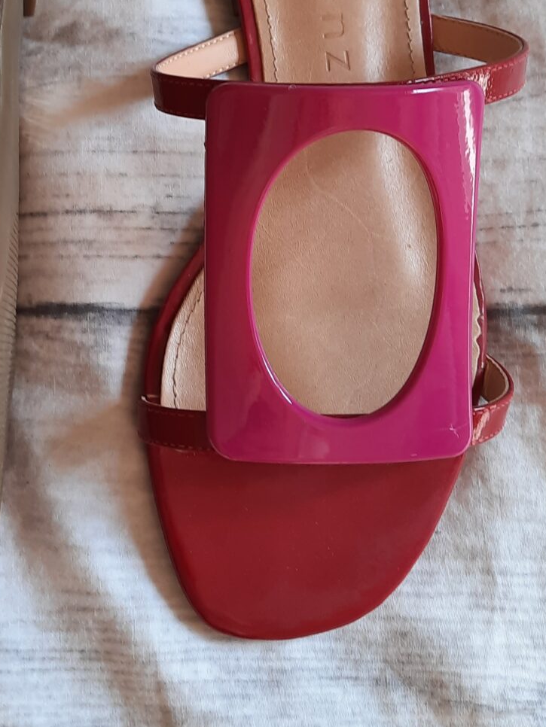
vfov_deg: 35.4
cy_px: 190
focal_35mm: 53
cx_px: 96
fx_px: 1114
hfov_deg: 26.9
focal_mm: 4.6
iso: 64
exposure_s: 1/60
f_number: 2
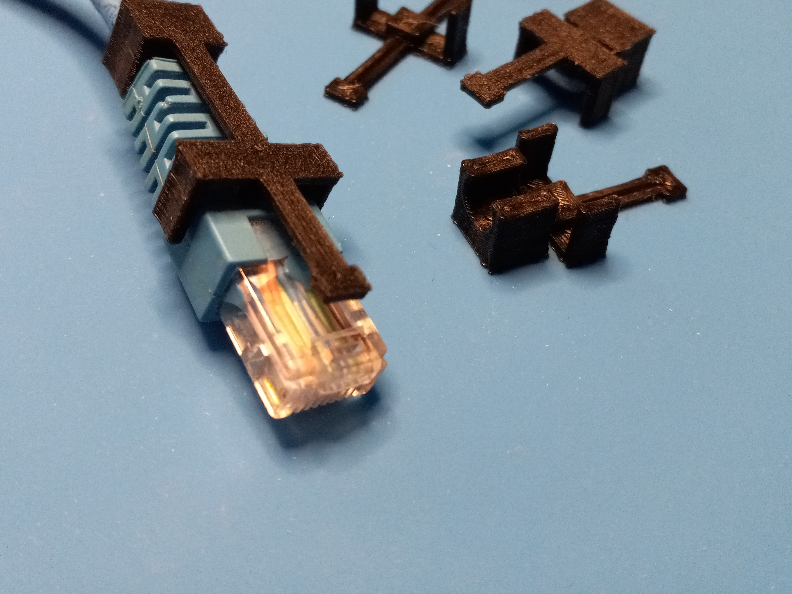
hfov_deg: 50.1
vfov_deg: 38.3
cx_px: 410
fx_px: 847
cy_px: 203
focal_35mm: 37
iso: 217
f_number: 1.8
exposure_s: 1/40
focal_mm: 3.94
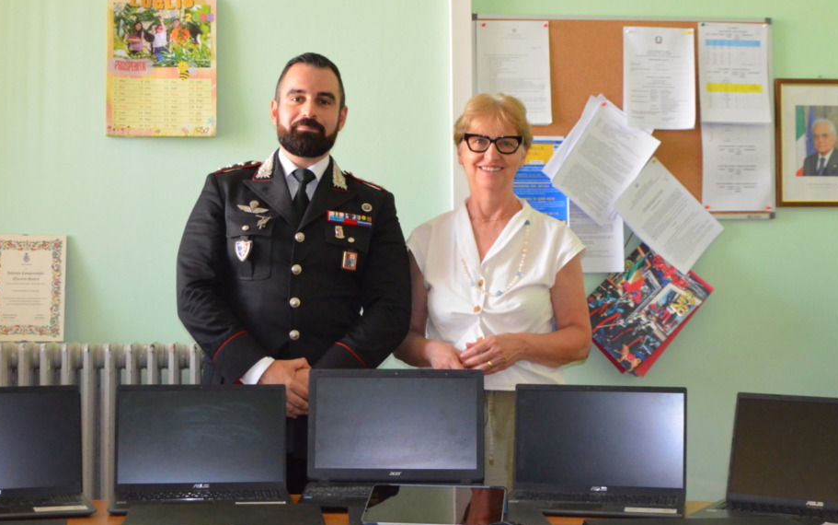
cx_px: 386
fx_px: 1371
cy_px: 265
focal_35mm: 60
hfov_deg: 34.0
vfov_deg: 21.7
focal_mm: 28
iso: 2800
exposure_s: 1/60
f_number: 4
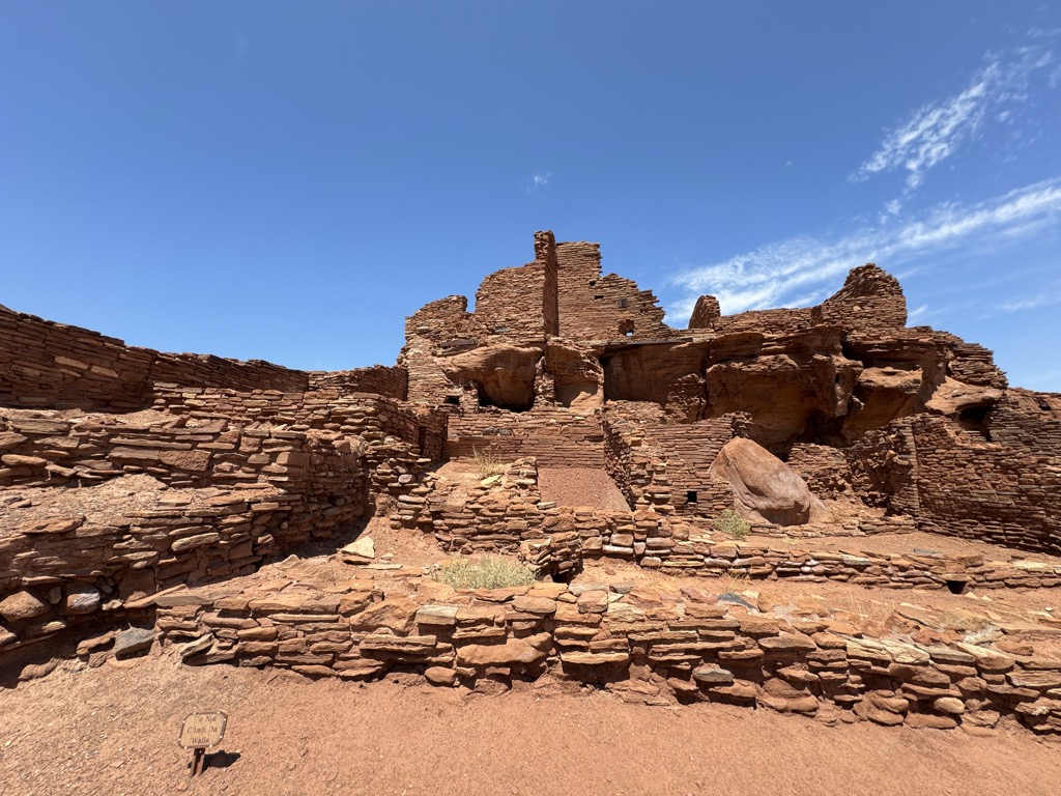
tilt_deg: +10.6
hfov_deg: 102.1
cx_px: 530
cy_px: 398
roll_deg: +0.4
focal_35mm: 14
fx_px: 429
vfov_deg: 85.7
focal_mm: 2.22
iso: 40
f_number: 2.2
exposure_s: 1/804
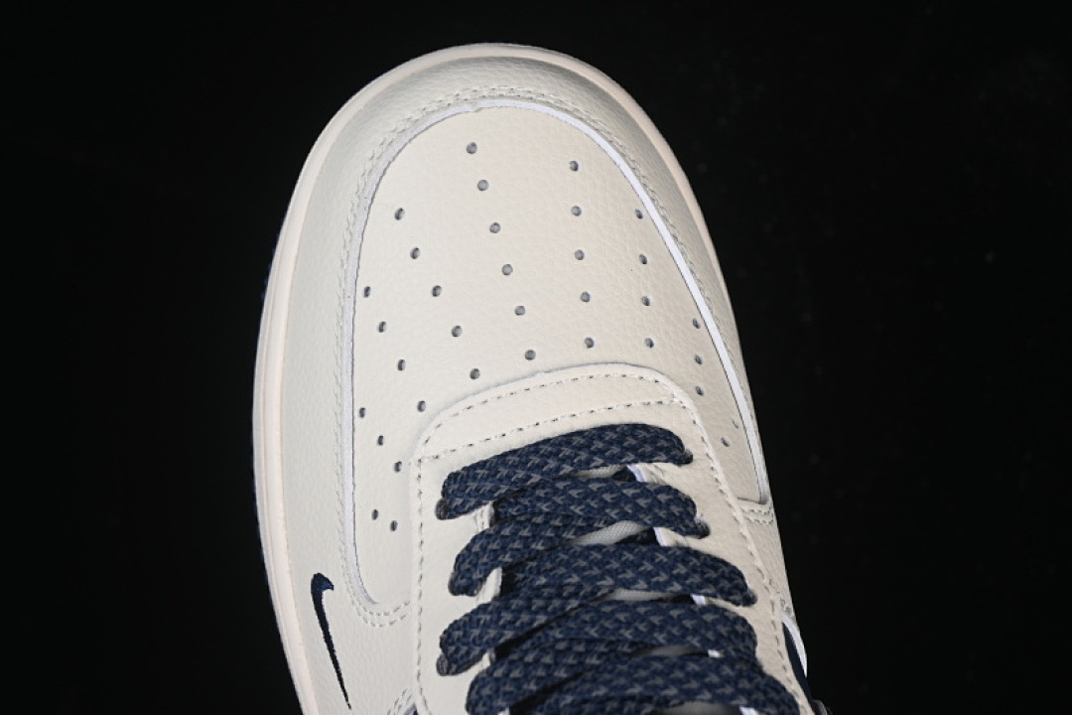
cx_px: 536
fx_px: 2233
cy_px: 358
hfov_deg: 27.0
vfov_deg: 18.2
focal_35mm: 75
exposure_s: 1/80
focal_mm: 50
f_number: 7.1
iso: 160
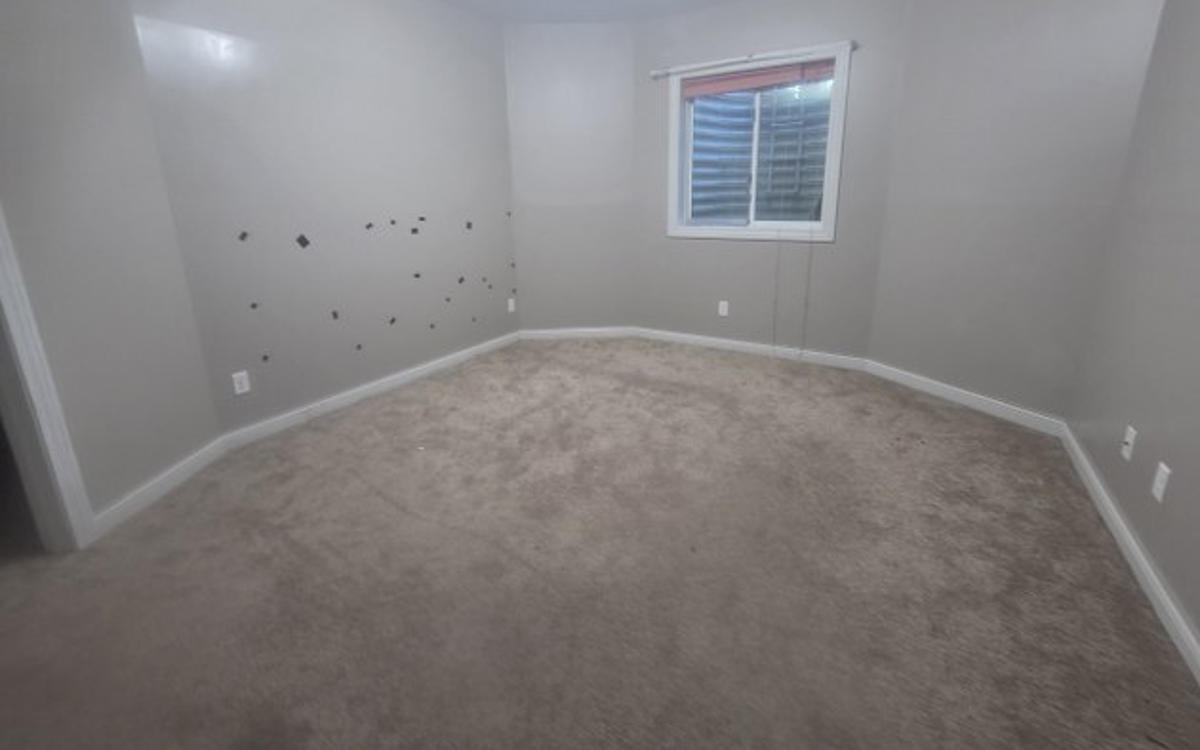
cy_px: 314
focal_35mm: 14
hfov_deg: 105.3
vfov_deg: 78.1
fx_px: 458
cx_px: 594
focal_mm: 2.2
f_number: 2.2
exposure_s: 1/60
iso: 250
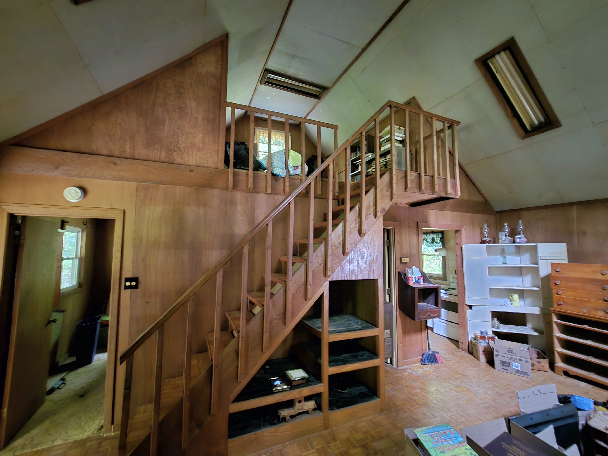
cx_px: 304
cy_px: 228
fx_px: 228
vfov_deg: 89.9
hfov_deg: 106.2
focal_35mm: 13
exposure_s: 1/8.01
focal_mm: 2.2
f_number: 2.2
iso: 1600
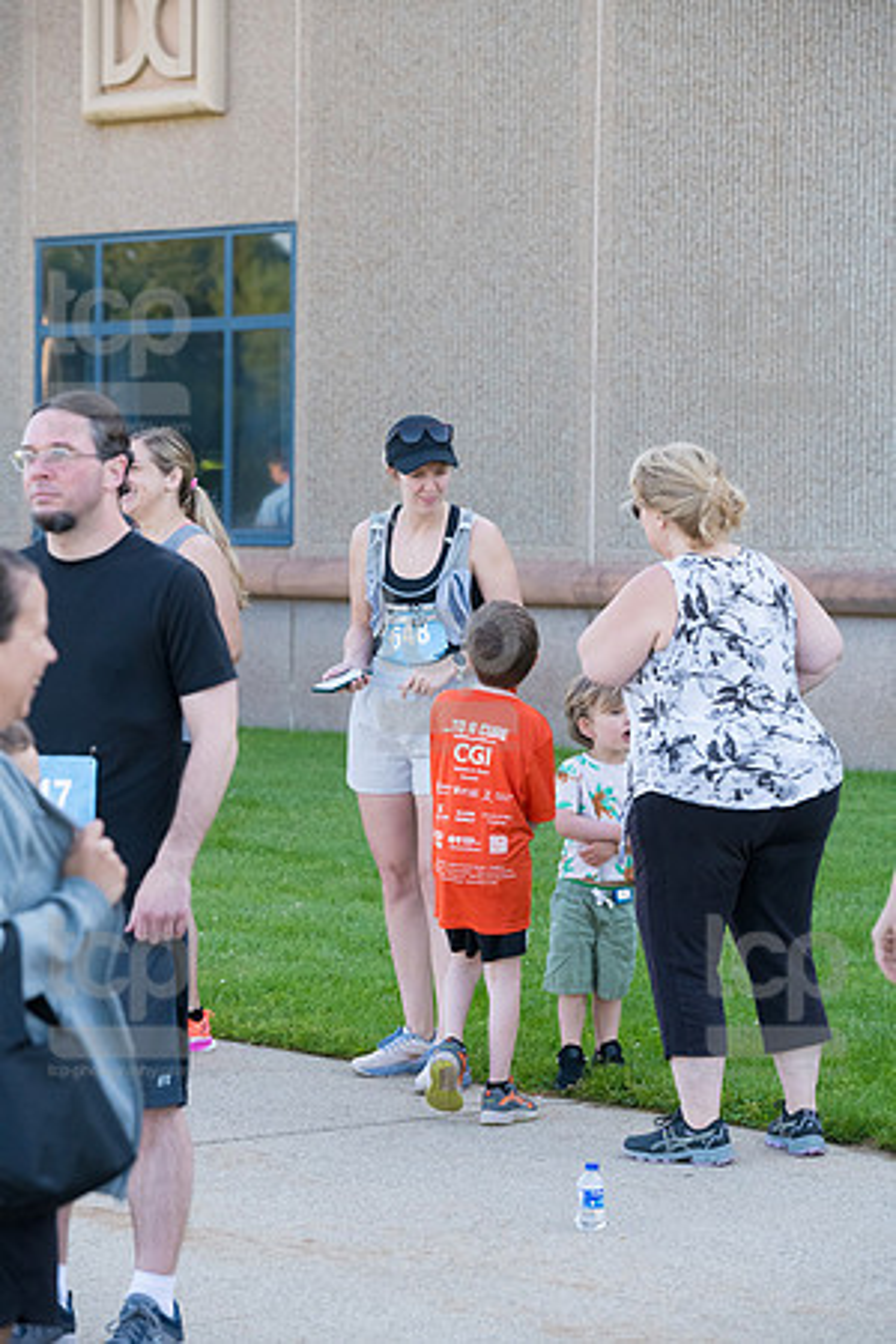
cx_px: 448
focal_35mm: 130
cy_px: 672
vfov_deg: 15.8
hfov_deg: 10.5
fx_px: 4853
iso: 2500
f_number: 5.6
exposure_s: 1/1600
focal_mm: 130
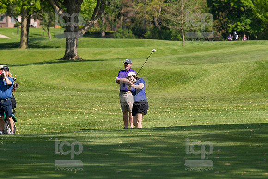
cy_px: 90
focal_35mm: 300
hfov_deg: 6.9
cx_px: 134
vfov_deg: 4.6
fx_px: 2232
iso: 320
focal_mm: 200
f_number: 5.6
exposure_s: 1/1600
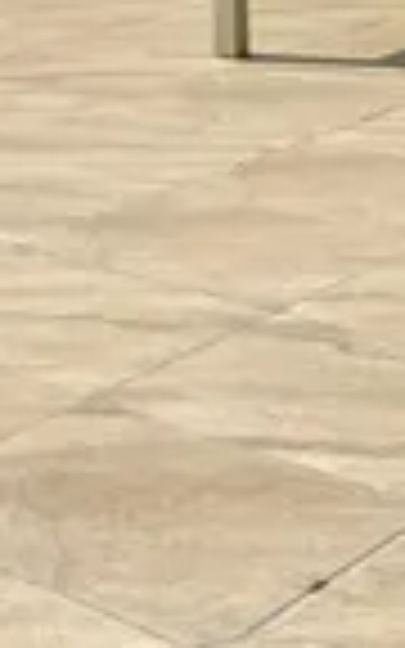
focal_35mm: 106
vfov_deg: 18.0
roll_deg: +1.8
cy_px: -256
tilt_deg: -1.7
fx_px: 1872
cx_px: -432
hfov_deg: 11.1
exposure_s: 1/8130
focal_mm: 6.76
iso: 80
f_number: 1.78
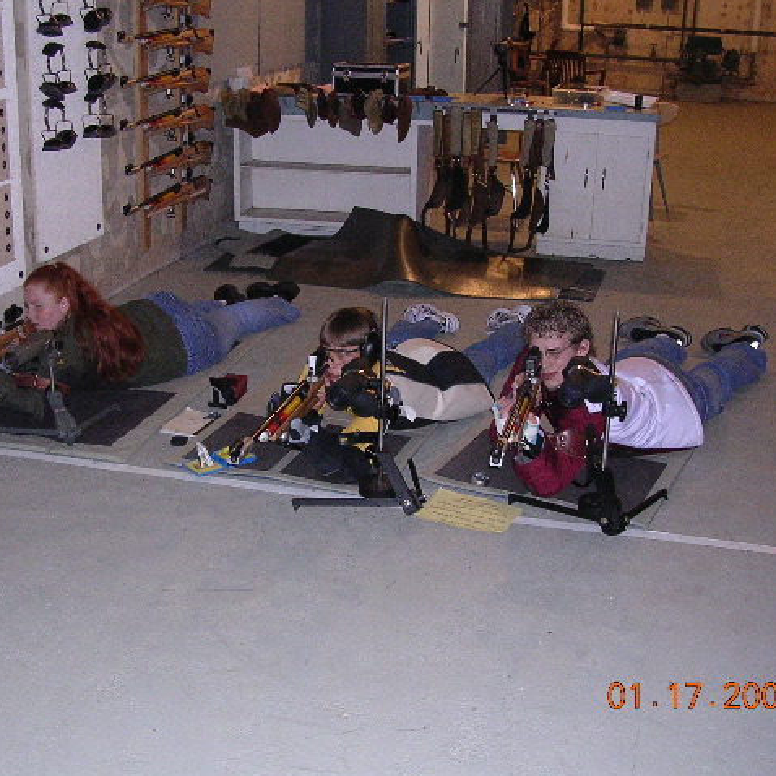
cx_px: 331
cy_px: 388
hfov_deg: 37.5
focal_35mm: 45
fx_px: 1141
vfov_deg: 37.6
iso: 400
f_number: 2.8
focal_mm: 5.8
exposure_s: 1/60.1
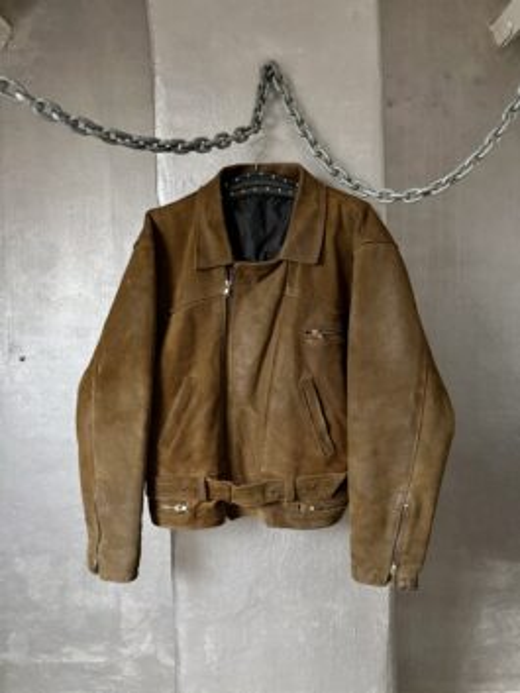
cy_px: 346
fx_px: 480
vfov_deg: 71.6
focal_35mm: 24
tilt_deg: -2.3
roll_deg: -0.6
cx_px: 260
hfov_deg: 56.8
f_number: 1.78
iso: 1000
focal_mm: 6.76
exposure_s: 1/30
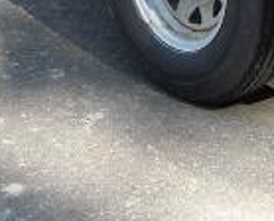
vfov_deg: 7.5
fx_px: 1594
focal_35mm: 196
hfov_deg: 9.8
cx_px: 85
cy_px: -290
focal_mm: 5.7
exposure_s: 1/161
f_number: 2.8
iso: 64
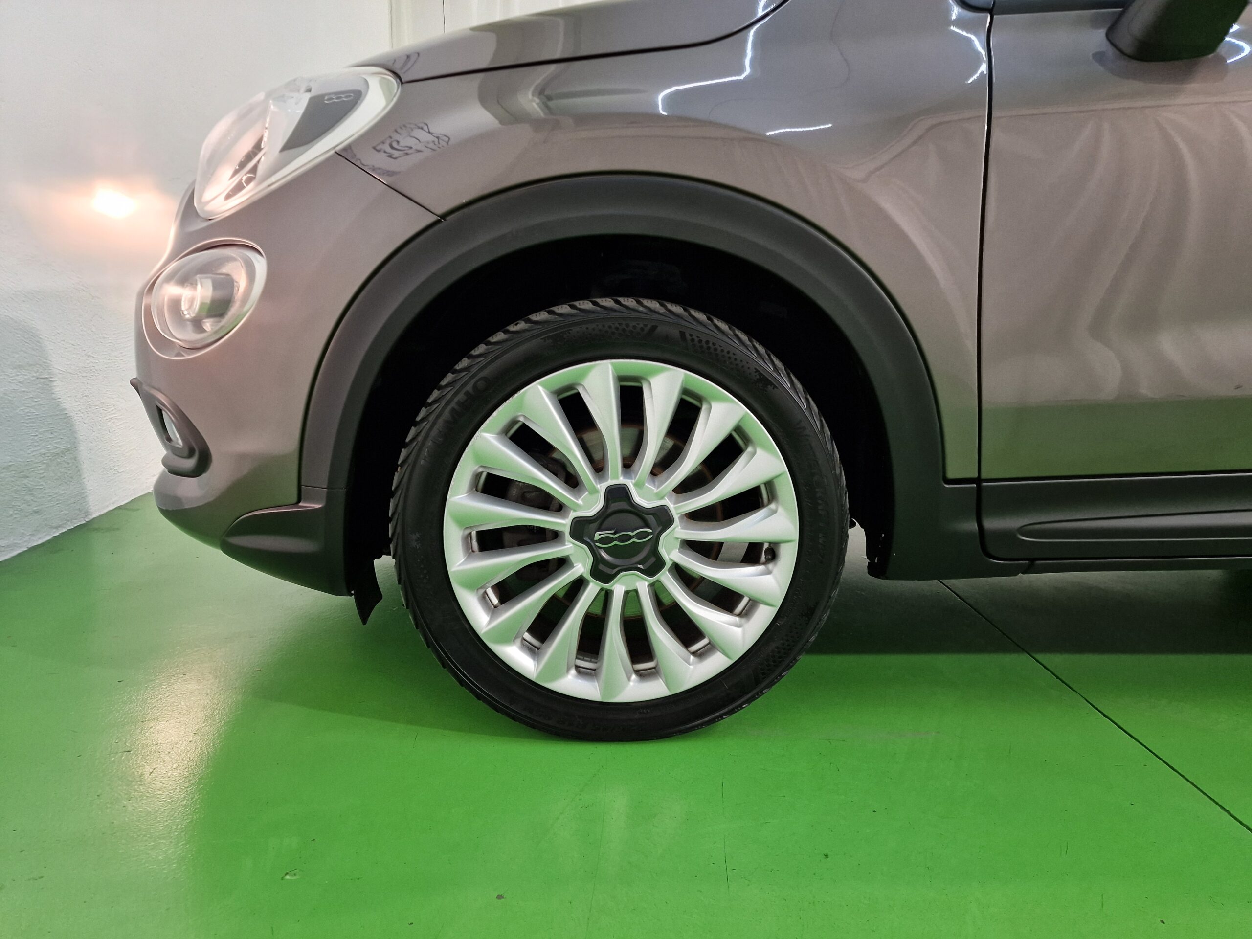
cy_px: 470
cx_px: 626
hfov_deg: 73.9
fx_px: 832
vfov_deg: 58.9
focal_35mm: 23
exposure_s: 1/100
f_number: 1.8
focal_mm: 6.4
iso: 200
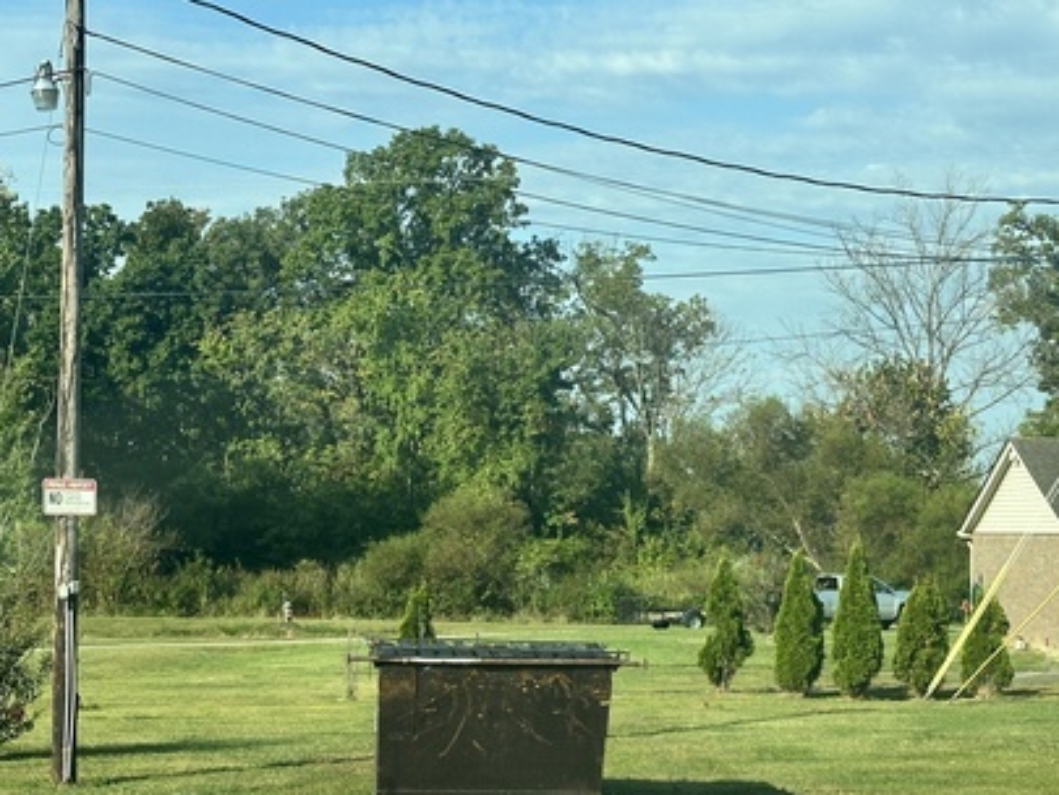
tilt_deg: +3.2
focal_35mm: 79
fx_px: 2418
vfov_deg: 18.7
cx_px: 488
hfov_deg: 24.7
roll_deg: -1.1
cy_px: 445
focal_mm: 6.86
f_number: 1.78
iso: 64
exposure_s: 1/2203
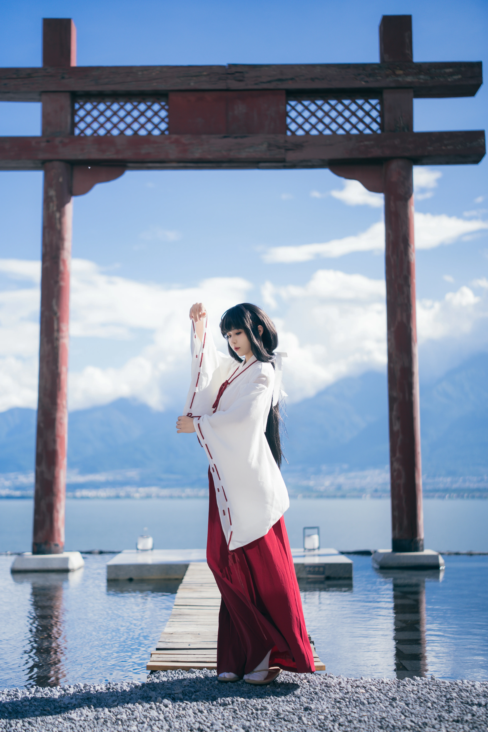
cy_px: 366
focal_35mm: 50
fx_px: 1017
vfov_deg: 39.6
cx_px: 244
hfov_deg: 27.0
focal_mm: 50
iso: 125
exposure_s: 1/2500
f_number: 1.8
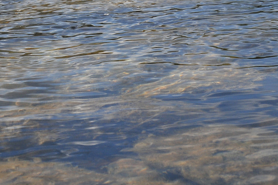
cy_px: -32
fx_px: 895
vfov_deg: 11.6
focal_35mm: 116
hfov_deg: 17.3
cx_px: 11
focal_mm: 32
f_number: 20
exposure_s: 1/100
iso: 200
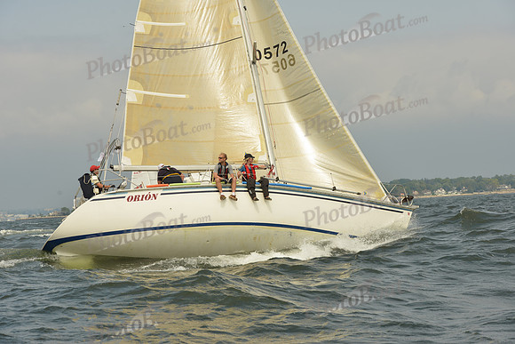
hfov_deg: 28.8
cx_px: 258
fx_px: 1002
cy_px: 172
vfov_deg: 19.5
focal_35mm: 70
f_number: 9
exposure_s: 1/1250
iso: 320
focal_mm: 70
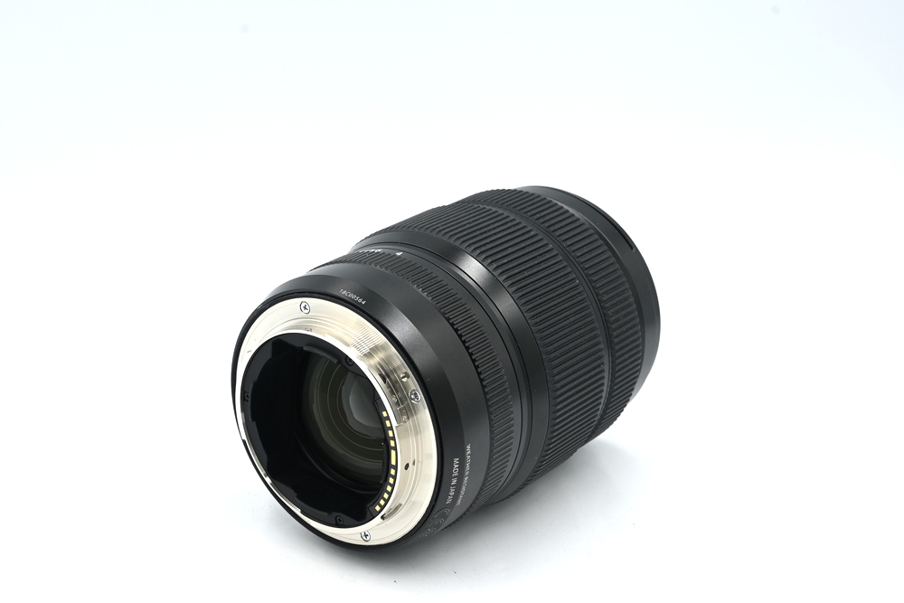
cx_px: 452
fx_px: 1695
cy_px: 302
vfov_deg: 20.2
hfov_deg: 29.9
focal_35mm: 68
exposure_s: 1/80
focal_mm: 45
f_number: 10
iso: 200
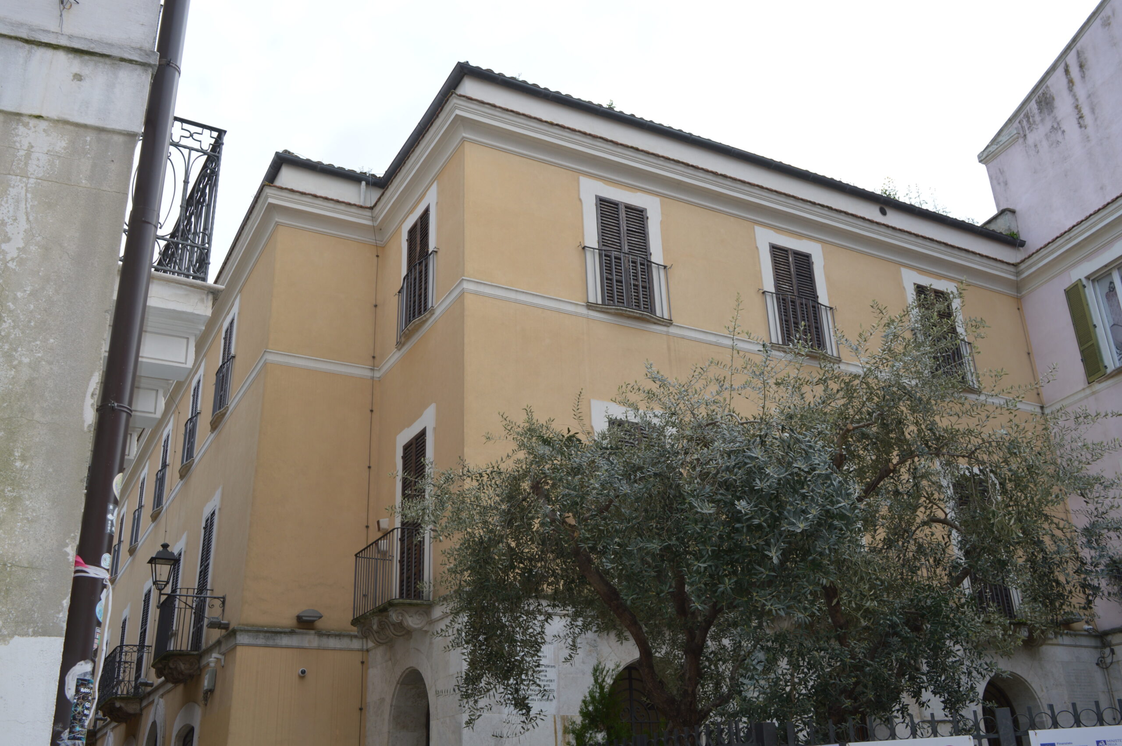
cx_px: 561
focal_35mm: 33
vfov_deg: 39.9
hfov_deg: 57.3
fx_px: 1028
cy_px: 373
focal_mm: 22
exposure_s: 1/200
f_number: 8
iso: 100
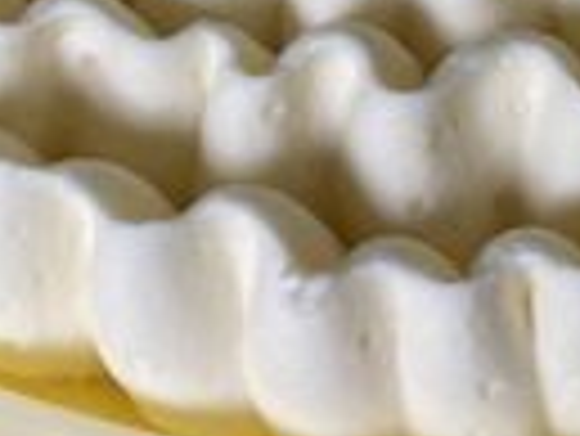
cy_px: -382
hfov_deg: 14.7
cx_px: 411
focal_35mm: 134
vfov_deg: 10.4
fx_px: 2247
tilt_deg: -51.6
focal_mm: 4.25
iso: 125
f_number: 1.8
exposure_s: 1/104
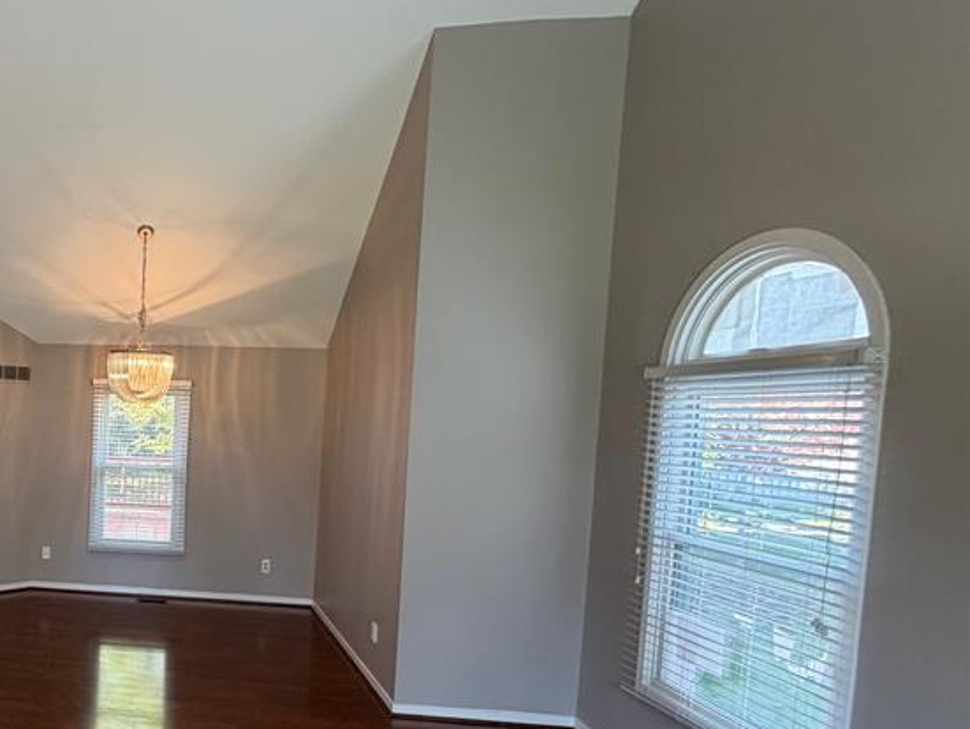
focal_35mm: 26
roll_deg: -1.7
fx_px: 729
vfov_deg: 52.5
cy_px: 456
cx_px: 70
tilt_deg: -3.1
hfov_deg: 56.5
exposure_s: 1/60
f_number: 2.2
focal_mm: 2.22
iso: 200
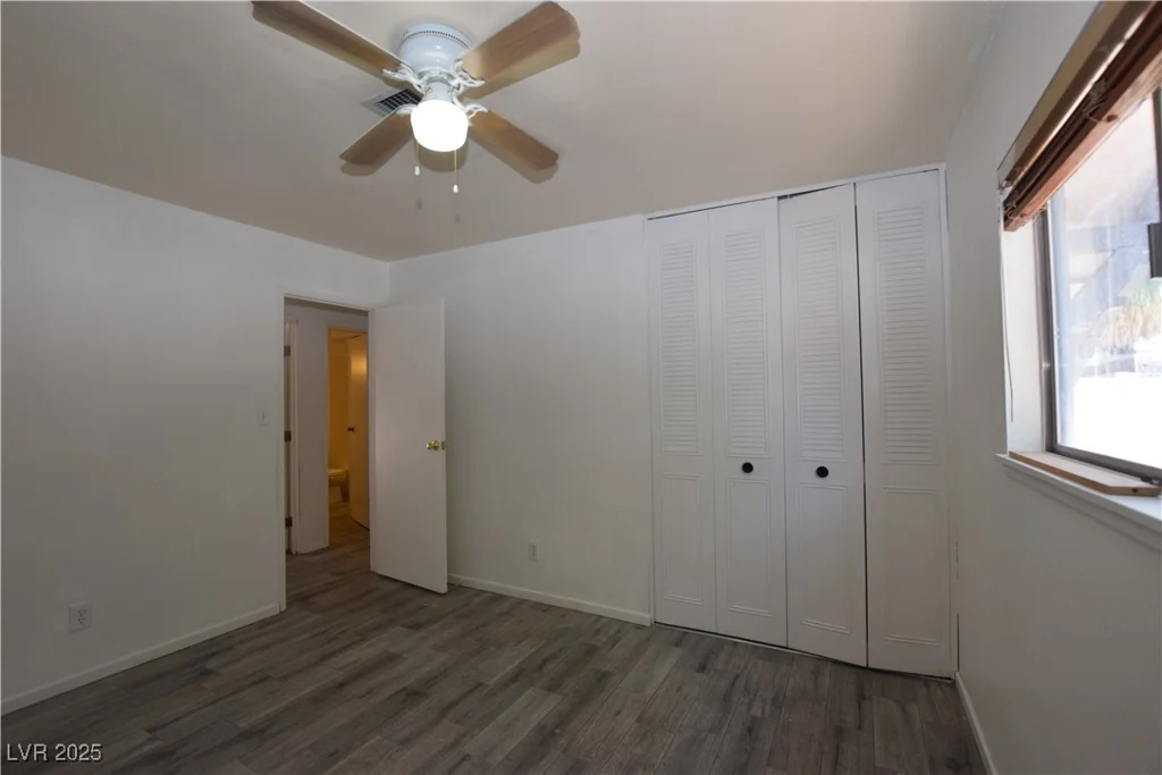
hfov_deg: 100.4
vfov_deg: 77.3
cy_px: 388
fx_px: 484
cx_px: 581
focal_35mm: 15
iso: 640
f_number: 5.6
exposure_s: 1/125
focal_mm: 10
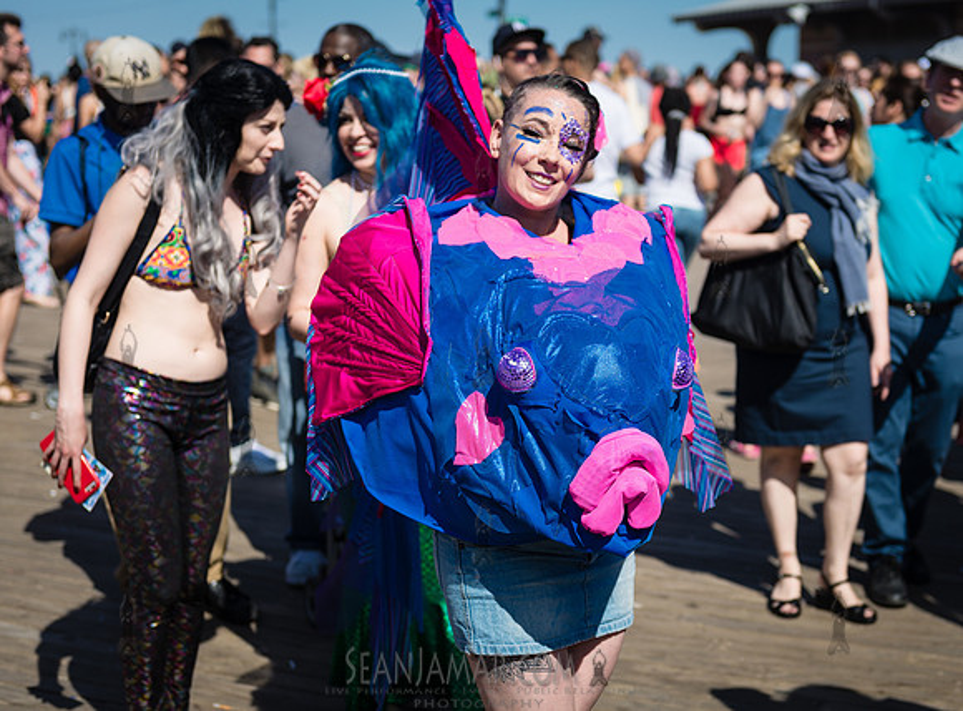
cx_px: 559
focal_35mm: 62
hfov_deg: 31.5
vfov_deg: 23.5
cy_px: 373
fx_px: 1707
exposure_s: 1/2000
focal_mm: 55
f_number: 3.5
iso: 100
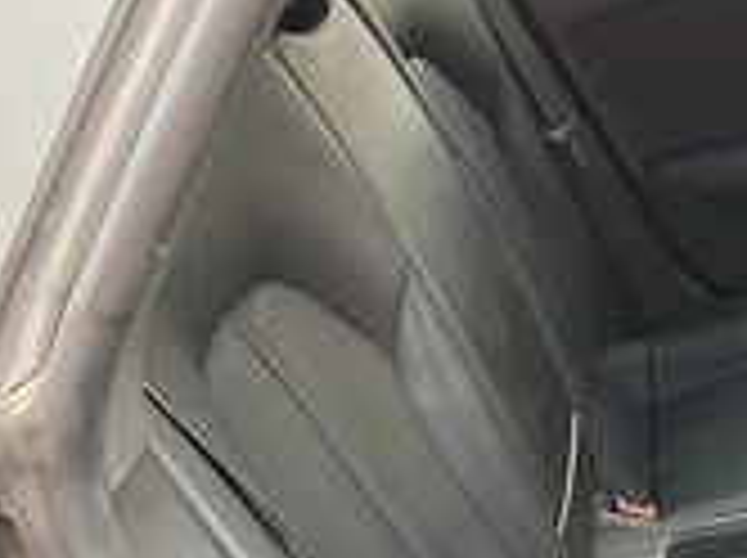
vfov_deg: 20.3
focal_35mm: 70
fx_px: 1508
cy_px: 554
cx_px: 716
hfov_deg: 26.6
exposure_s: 1/117
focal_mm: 3
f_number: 1.8
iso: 64
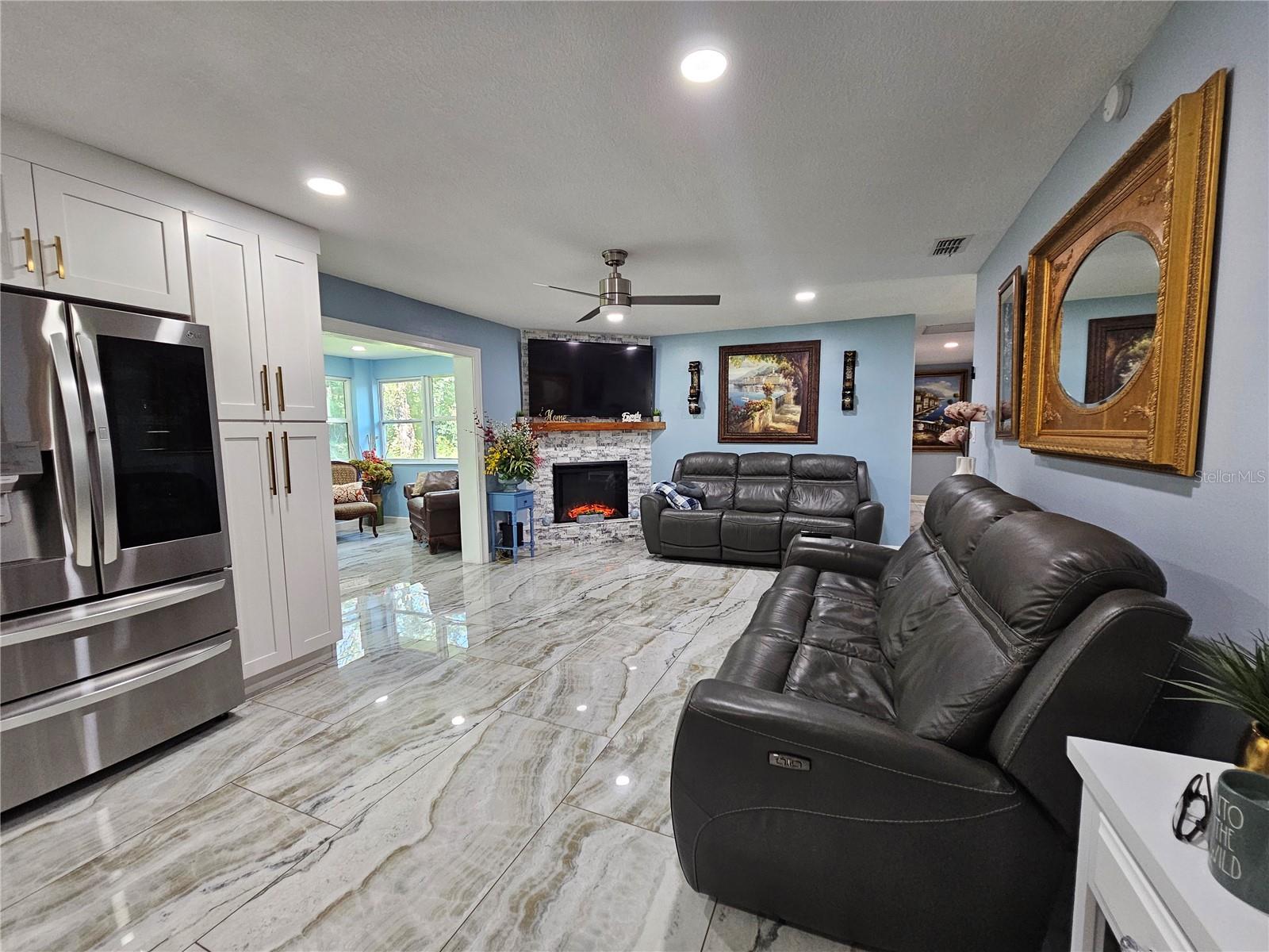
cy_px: 476
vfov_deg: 89.9
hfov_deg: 106.2
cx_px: 634
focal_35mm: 13
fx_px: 477
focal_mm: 2.2
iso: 320
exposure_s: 1/60
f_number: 2.2
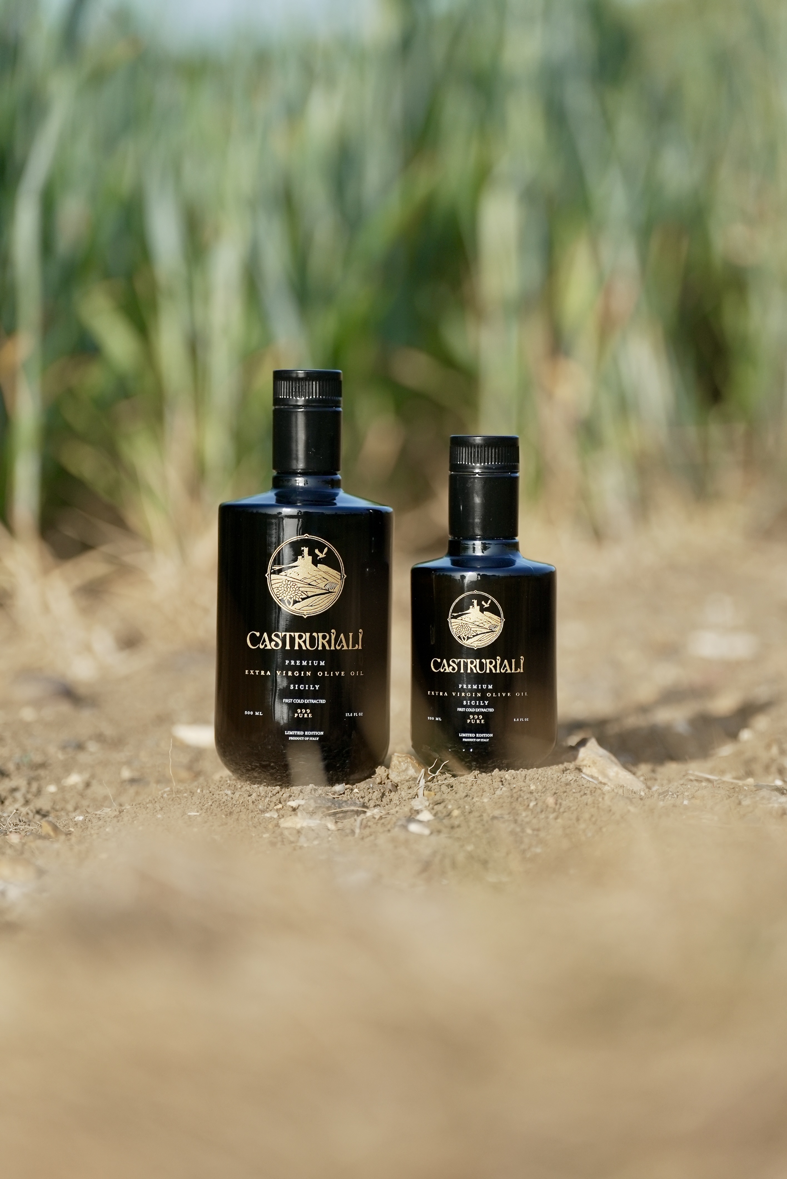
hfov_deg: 11.5
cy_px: 590
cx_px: 394
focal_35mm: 119
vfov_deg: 17.2
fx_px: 3897
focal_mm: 119
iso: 800
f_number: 2.8
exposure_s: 1/200
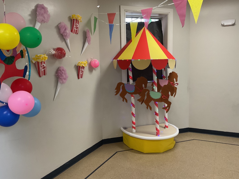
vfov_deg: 48.2
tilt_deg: -6.4
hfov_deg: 61.7
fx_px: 200
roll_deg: +1.8
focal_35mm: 29
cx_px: 120
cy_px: 90
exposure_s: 1/60
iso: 100
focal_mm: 3
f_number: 1.8
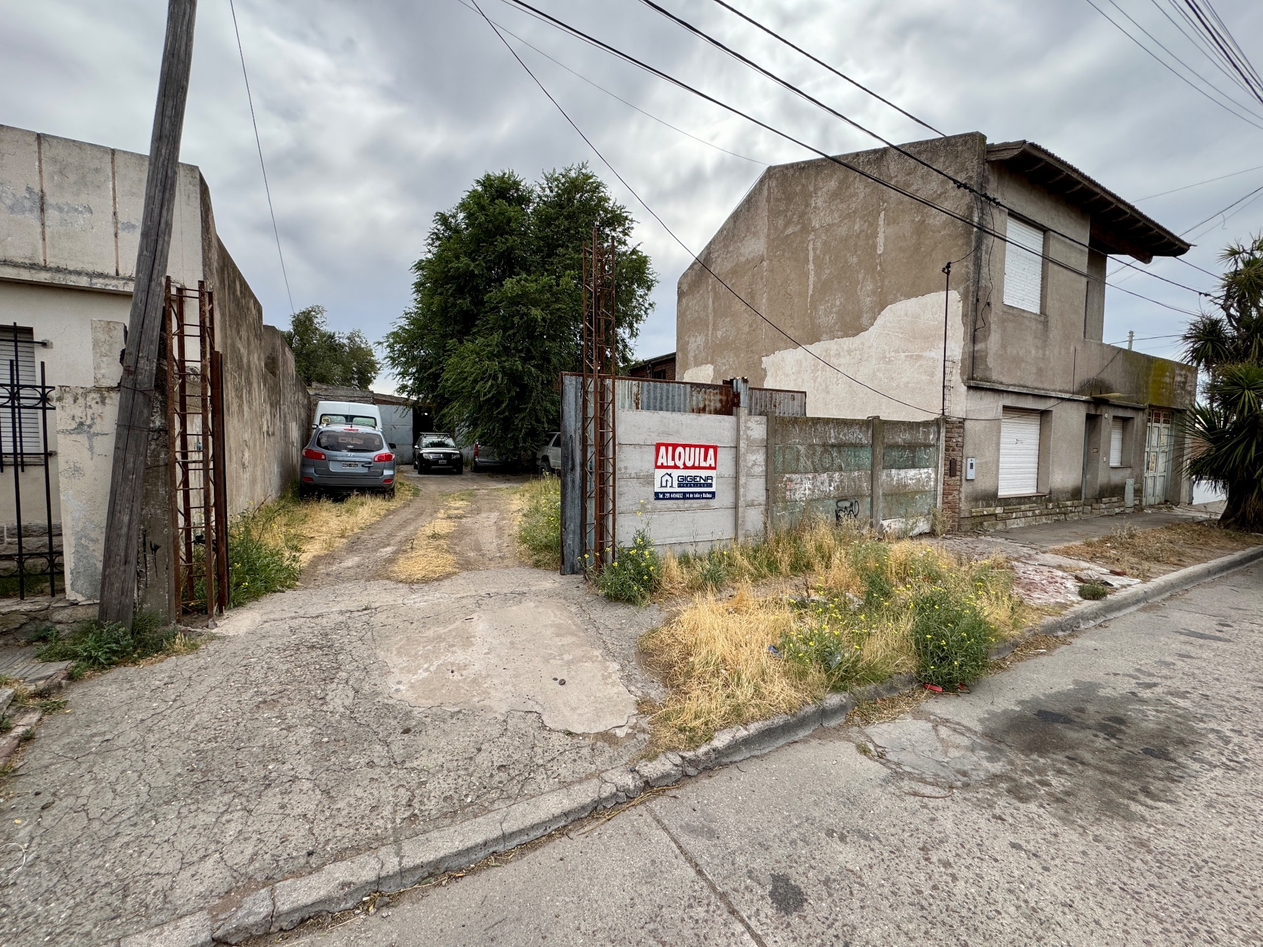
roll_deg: -0.5
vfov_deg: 85.7
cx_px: 632
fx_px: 511
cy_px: 474
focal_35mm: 14
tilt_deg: -3.4
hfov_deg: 102.1
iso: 40
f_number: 2.2
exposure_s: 1/921
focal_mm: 2.22
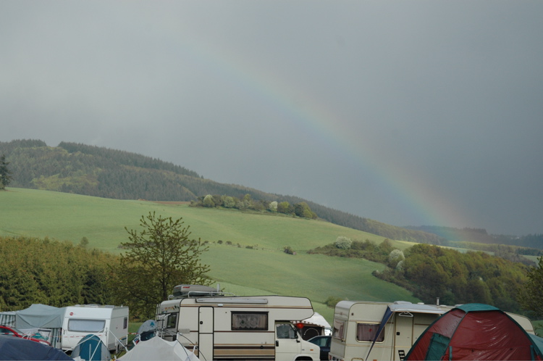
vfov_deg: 17.4
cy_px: 180
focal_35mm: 78
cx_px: 272
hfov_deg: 26.0
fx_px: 1175
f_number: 5.6
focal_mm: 52
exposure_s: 1/1600
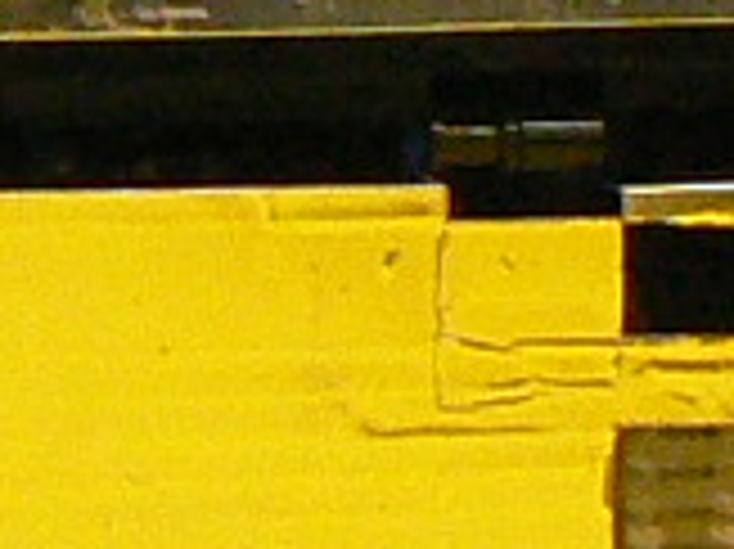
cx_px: -446
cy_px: -495
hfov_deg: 5.0
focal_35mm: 393
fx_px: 8327
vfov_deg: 3.7
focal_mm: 6.2
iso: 200
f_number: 2.8
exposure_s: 1/15
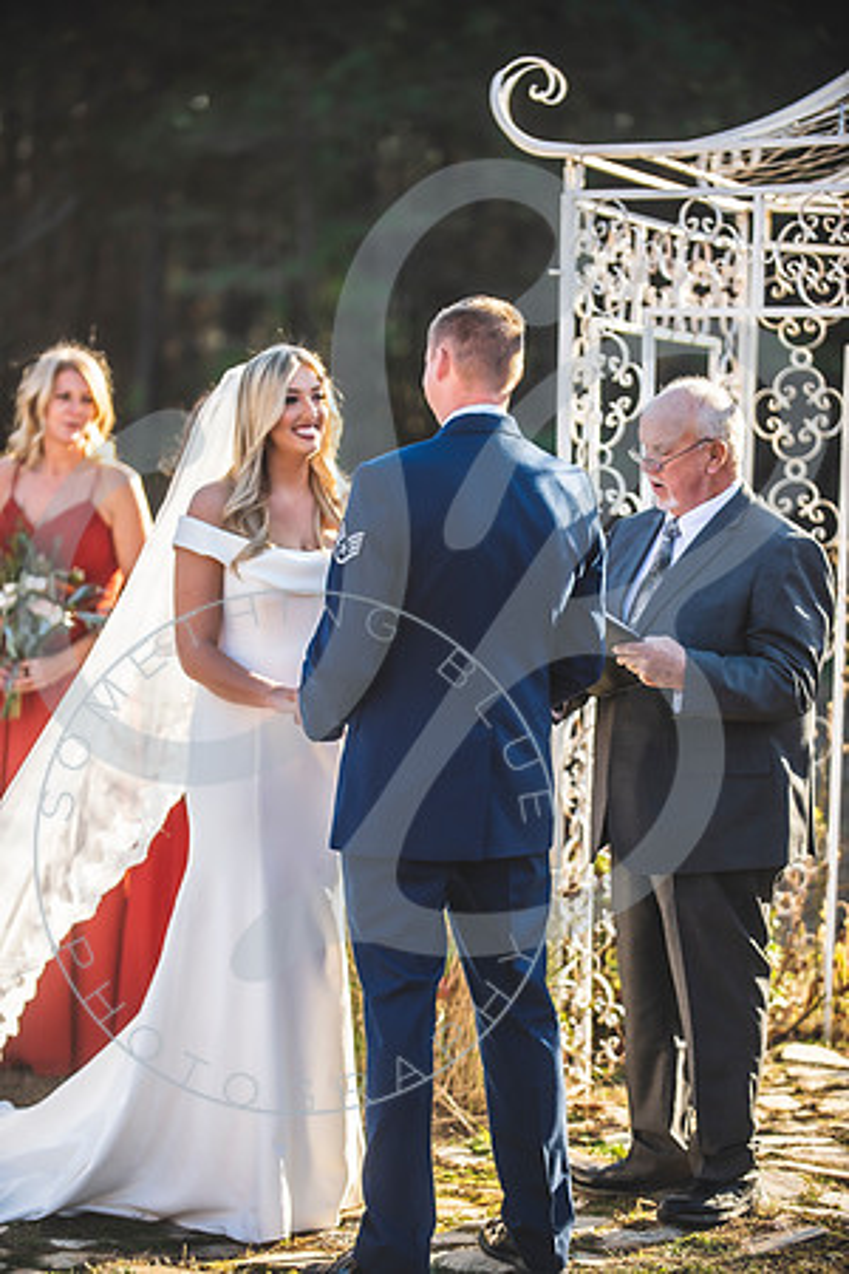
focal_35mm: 116
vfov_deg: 17.6
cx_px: 424
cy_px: 637
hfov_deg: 11.8
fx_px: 4103
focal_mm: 116
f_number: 2.8
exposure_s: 1/800
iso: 200
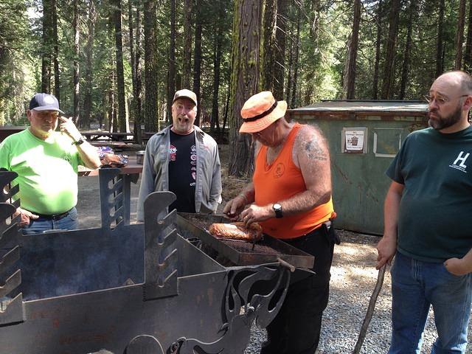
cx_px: 236
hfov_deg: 52.6
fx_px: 477
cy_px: 177
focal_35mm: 35
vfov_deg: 40.7
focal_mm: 4.28
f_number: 2.4
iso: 50
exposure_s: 1/120
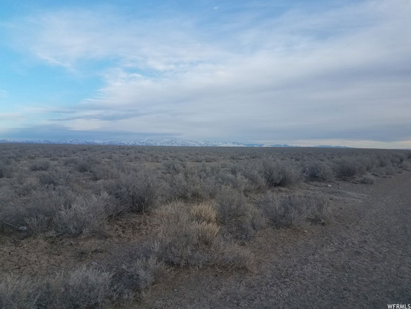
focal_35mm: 26
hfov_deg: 67.3
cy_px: 154
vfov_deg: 53.1
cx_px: 206
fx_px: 309
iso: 40
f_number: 1.7
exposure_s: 1/806
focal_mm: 4.2
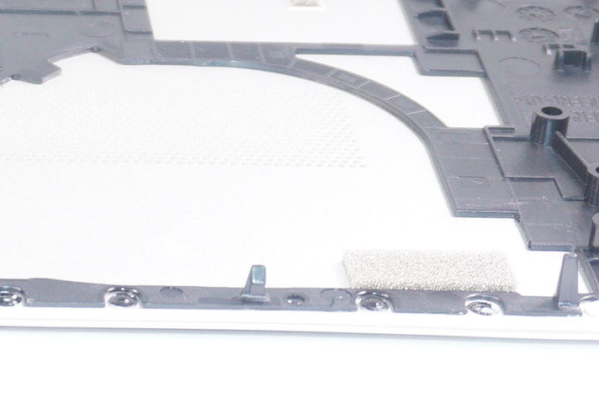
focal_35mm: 171
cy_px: 256
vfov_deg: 8.0
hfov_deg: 11.5
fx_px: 2844
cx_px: -284
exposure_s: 1/160
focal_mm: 27
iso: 640
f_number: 5.6
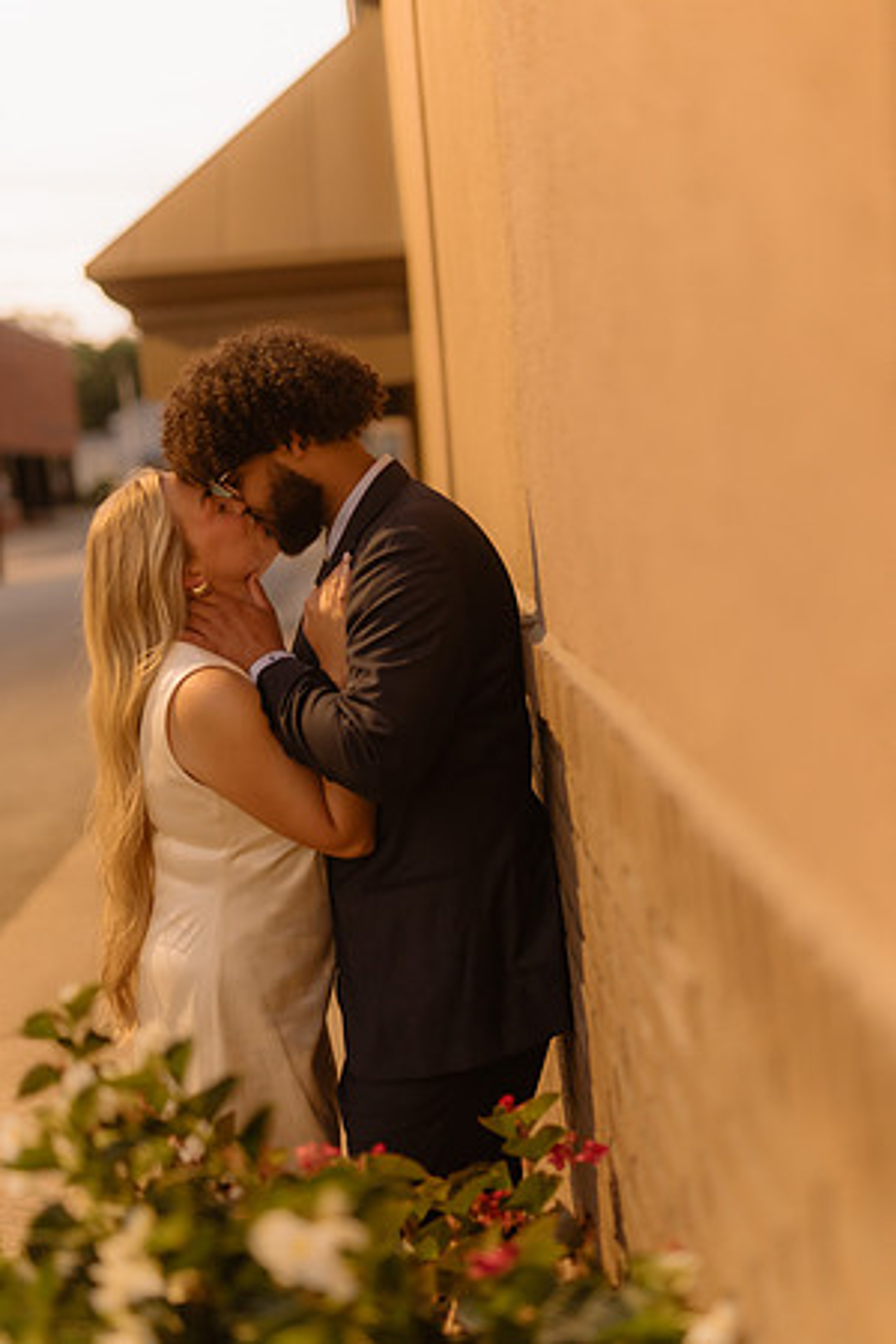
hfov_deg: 27.0
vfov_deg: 39.6
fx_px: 1867
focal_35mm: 50
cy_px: 672
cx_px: 448
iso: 1000
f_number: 1.4
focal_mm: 50
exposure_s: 1/125
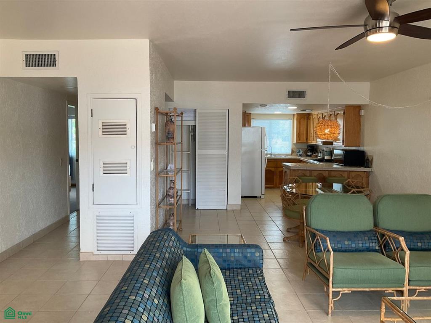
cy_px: 162
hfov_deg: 61.7
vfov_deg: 48.2
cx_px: 216
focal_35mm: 29
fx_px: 361
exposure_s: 1/120
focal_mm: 3
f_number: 1.8
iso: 64
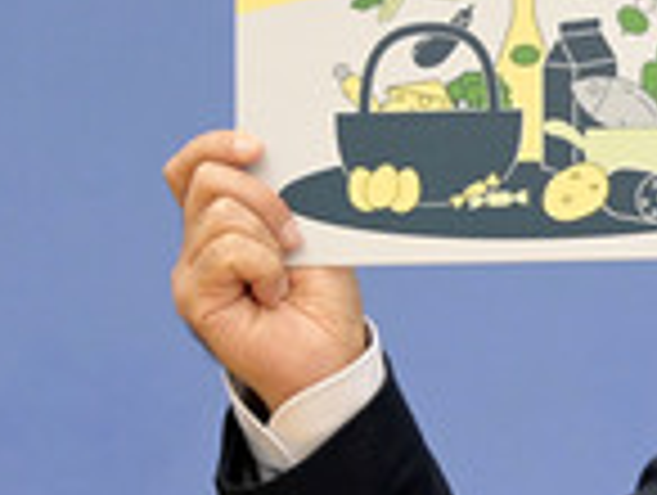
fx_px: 4791
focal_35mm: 252
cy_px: 234
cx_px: 997
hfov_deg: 7.7
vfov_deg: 5.9
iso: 5000
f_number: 5.6
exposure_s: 1/400
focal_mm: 85
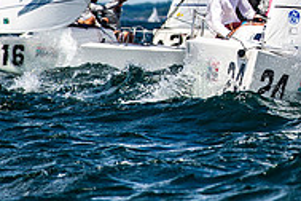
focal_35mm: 613
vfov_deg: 2.2
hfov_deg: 3.4
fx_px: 5125
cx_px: 362
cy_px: -97
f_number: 5.6
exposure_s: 1/4000
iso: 500
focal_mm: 200
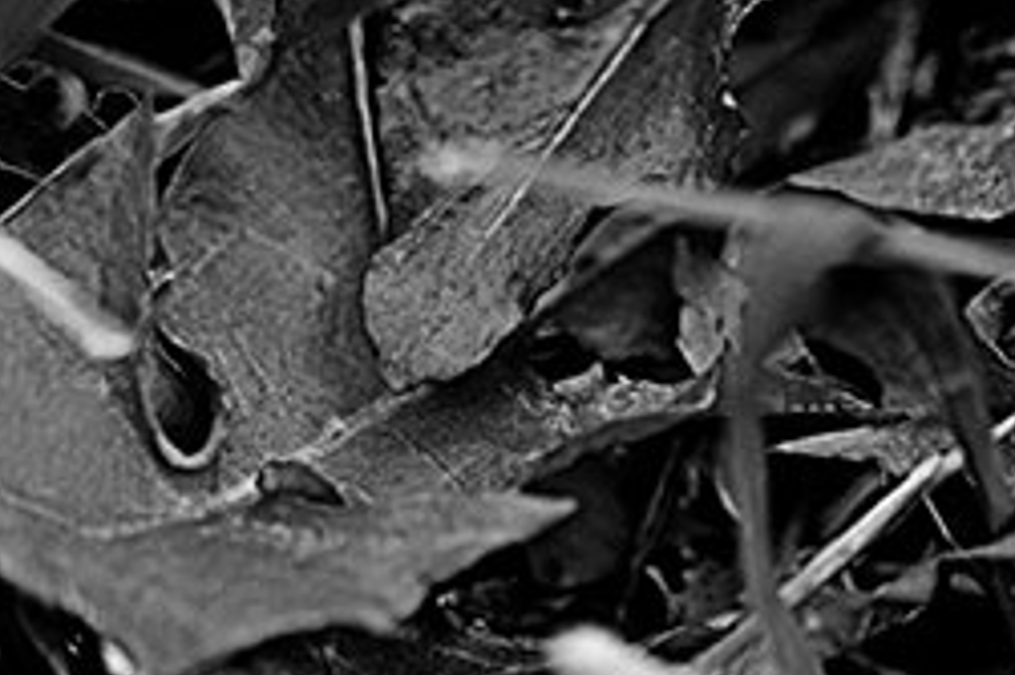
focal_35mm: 418
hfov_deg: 4.9
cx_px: 429
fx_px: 11777
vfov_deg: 3.3
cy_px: 572
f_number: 6.7
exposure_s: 1/1000
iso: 1250
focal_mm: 210
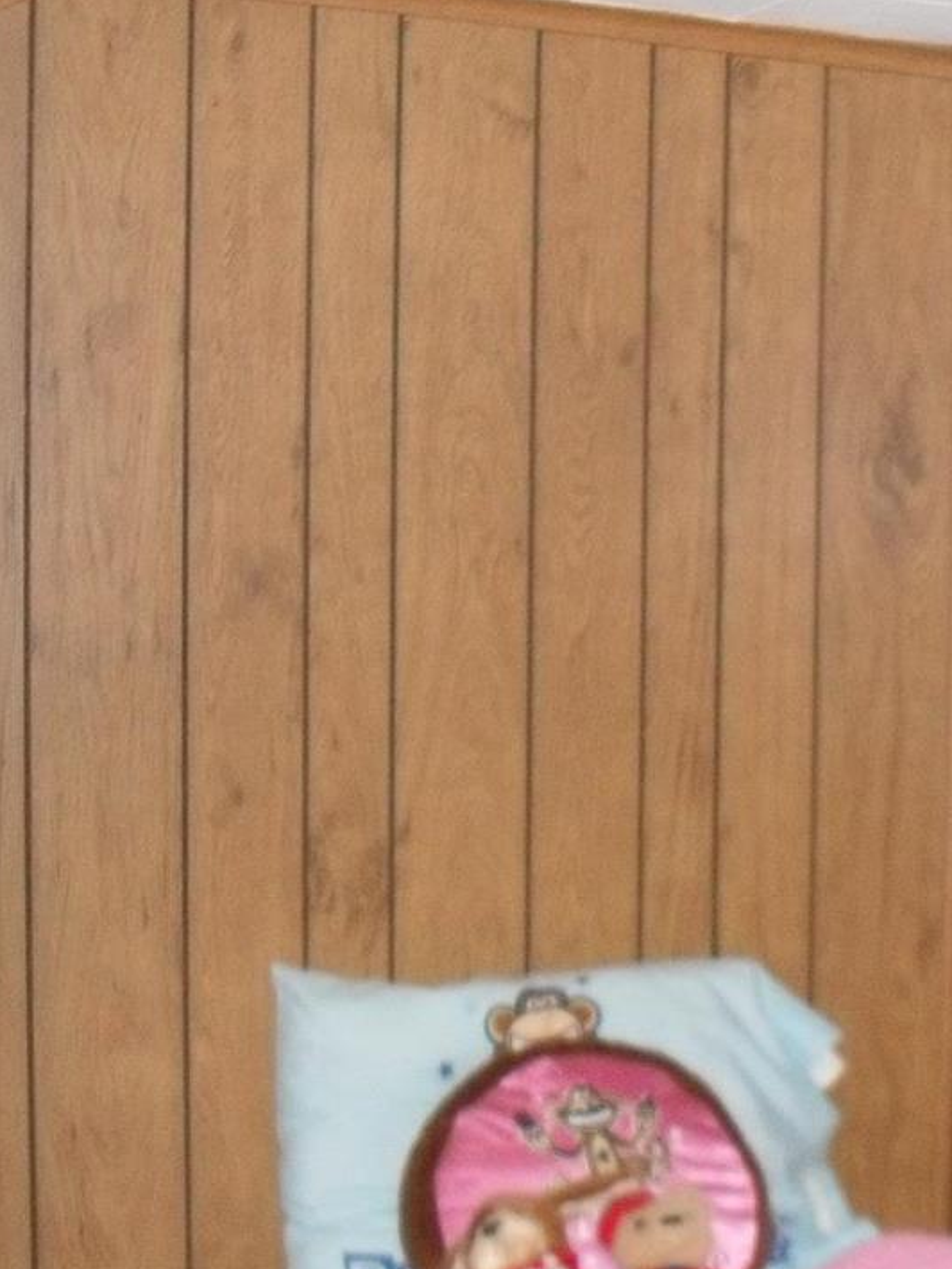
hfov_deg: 18.2
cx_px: 956
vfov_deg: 24.6
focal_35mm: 79
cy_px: 811
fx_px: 2896
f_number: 3.2
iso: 320
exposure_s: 1/45
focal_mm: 6.3
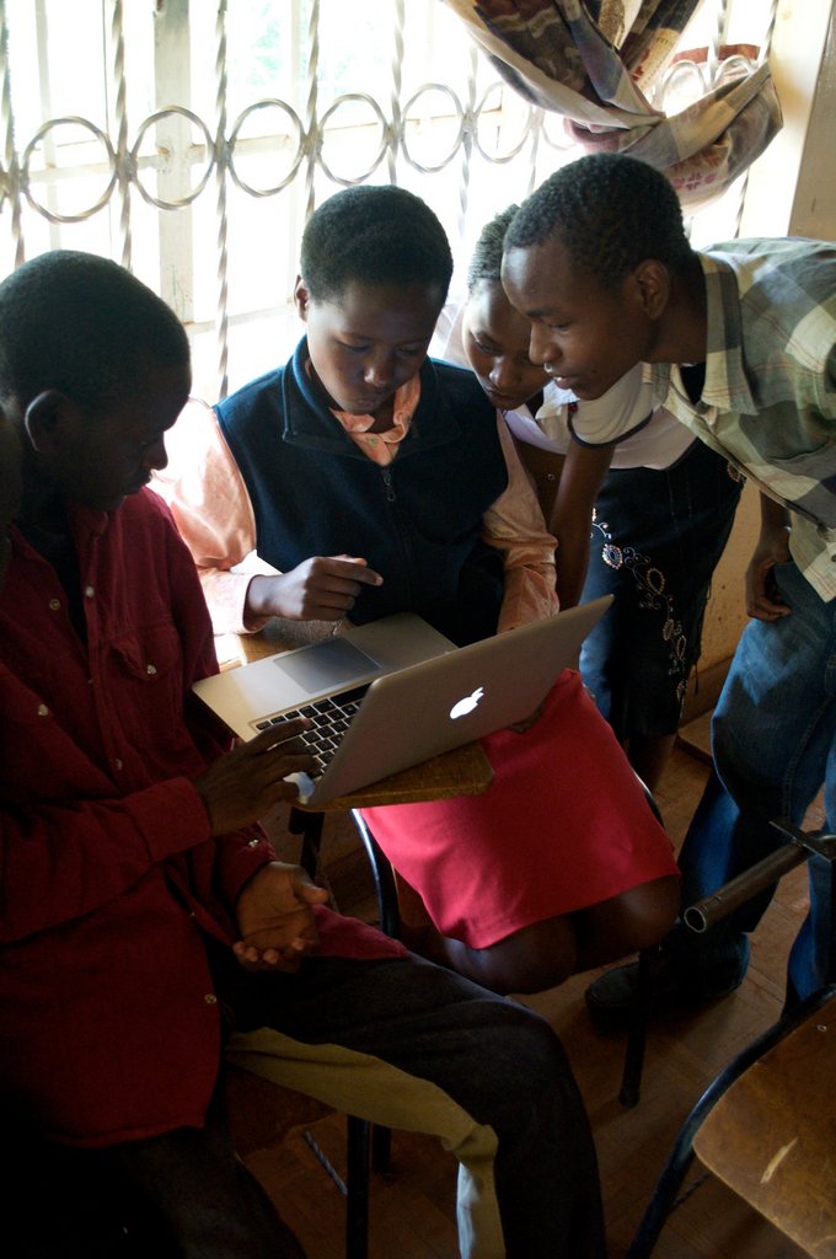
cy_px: 630
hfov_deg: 34.1
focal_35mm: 39
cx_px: 418
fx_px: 1362
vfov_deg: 49.6
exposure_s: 1/30
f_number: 4.2
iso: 1100
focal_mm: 26
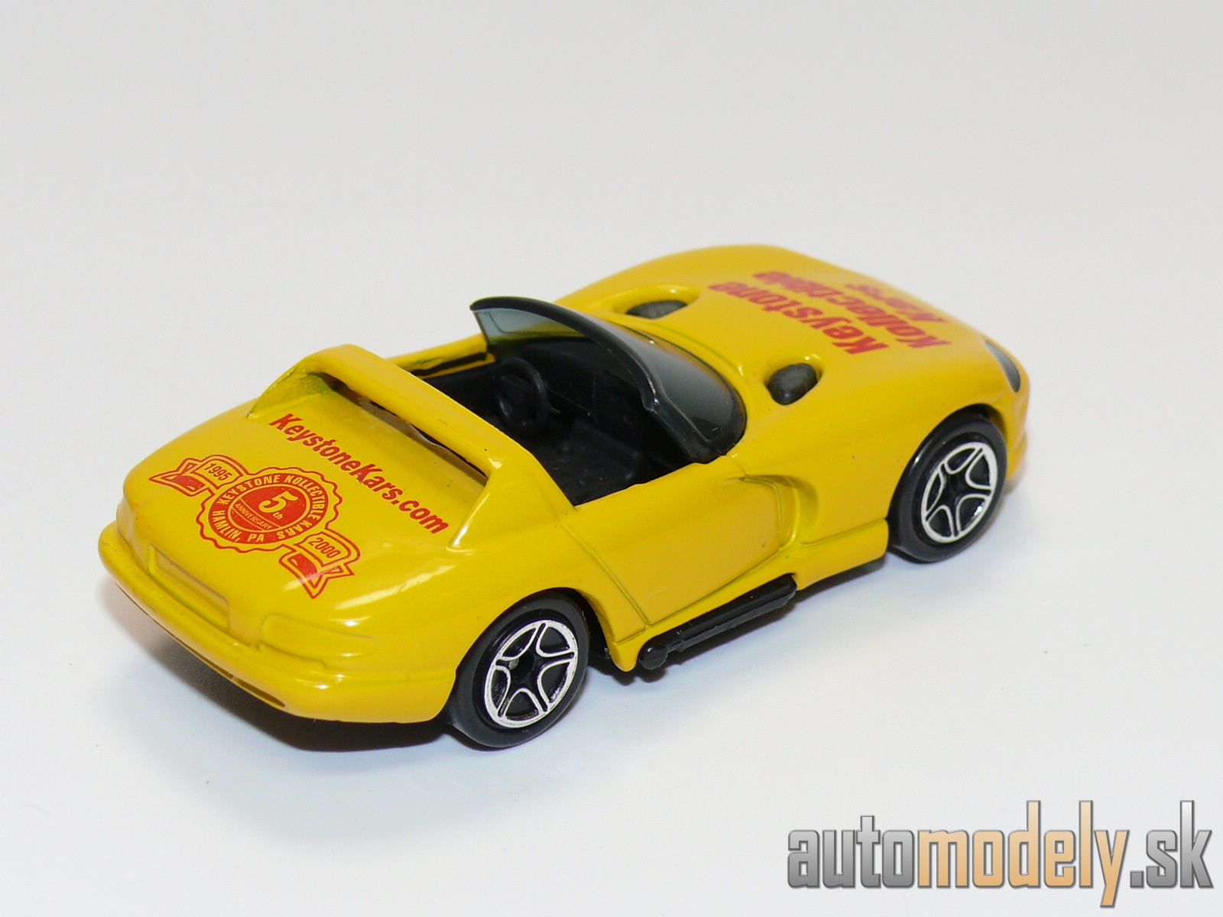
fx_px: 3604
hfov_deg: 19.3
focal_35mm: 102
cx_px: 612
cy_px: 458
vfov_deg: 14.5
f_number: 4
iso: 100
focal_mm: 13.3
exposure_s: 1/30
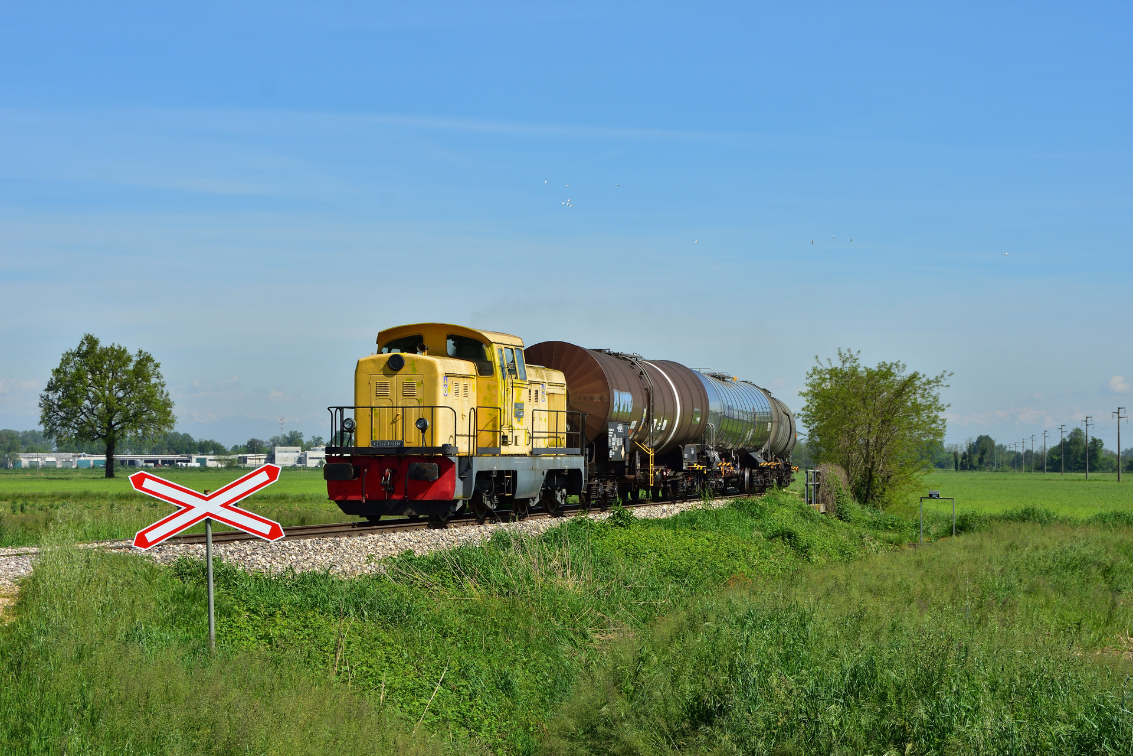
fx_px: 2455
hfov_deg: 26.0
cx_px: 566
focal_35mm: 78
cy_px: 378
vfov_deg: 17.5
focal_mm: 52
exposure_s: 1/800
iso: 200
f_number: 7.1
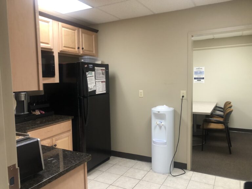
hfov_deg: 63.4
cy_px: 94
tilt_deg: -5.6
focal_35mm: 28
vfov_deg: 49.7
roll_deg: +1.2
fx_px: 204
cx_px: 126
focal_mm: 3.99
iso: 40
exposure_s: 1/17
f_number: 1.8
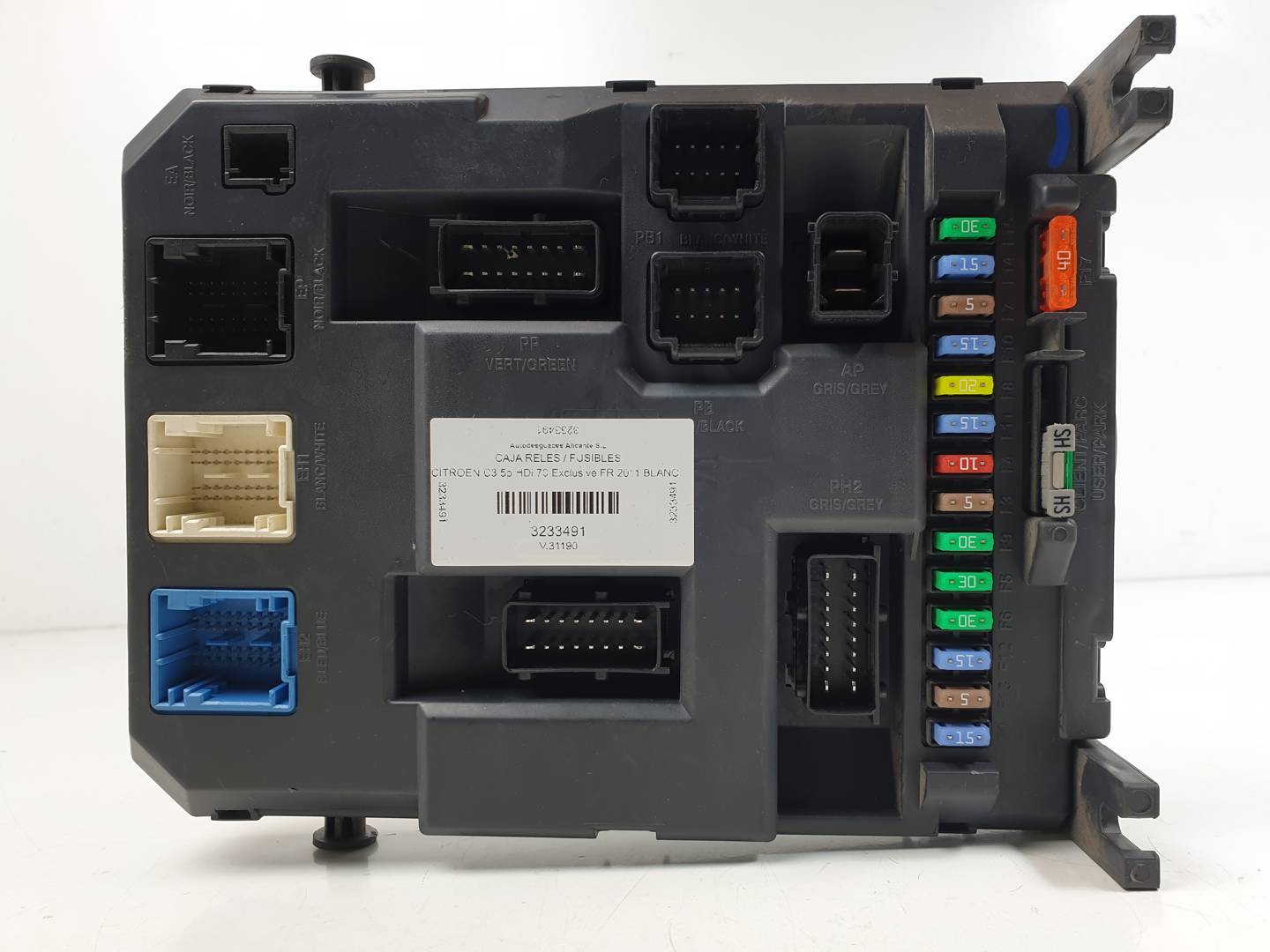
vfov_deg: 53.1
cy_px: 476
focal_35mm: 26
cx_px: 635
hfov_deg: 67.3
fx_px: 954
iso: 64
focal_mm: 4.3
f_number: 2.4
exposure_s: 1/100
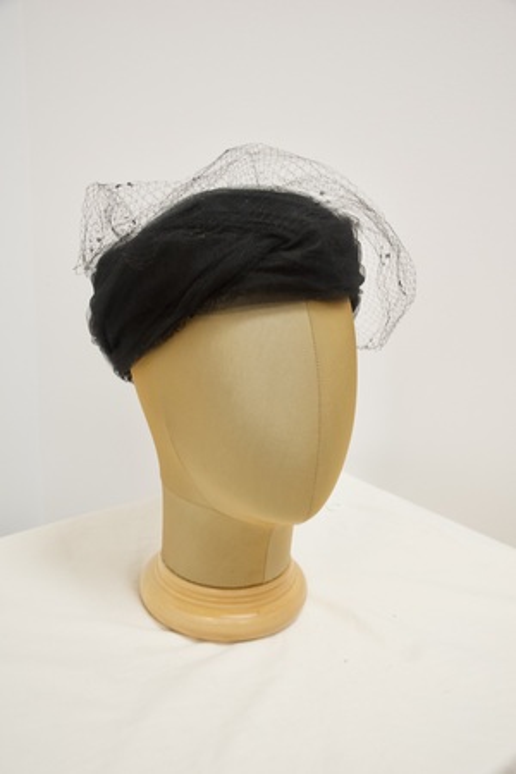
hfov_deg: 36.9
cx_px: 258
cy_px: 387
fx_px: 774
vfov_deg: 53.1
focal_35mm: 36
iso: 1600
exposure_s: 1/100
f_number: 5.6
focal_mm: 24
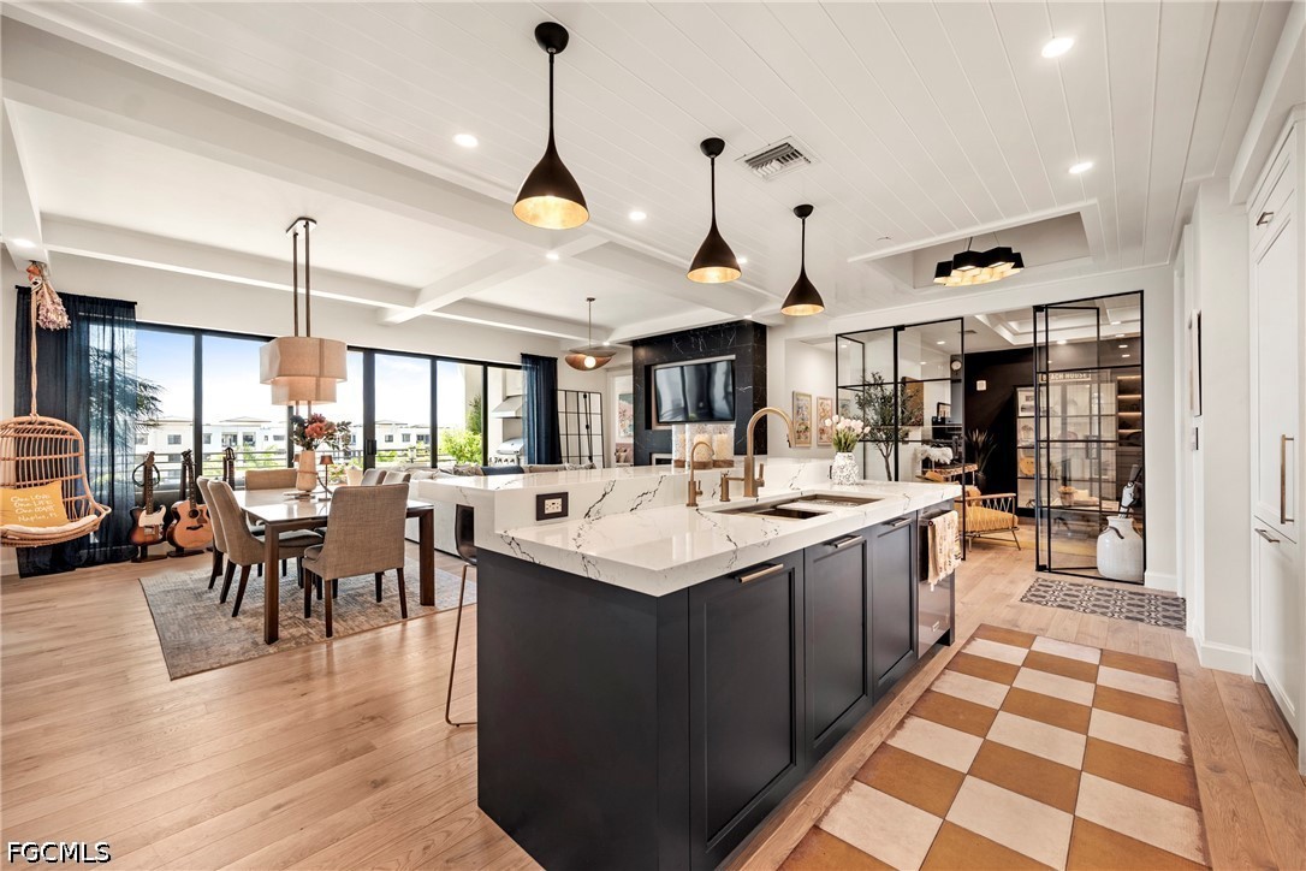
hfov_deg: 104.3
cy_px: 436
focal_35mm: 14
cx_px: 653
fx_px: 508
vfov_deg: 81.2
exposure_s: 1/15
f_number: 4
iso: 250
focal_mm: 14
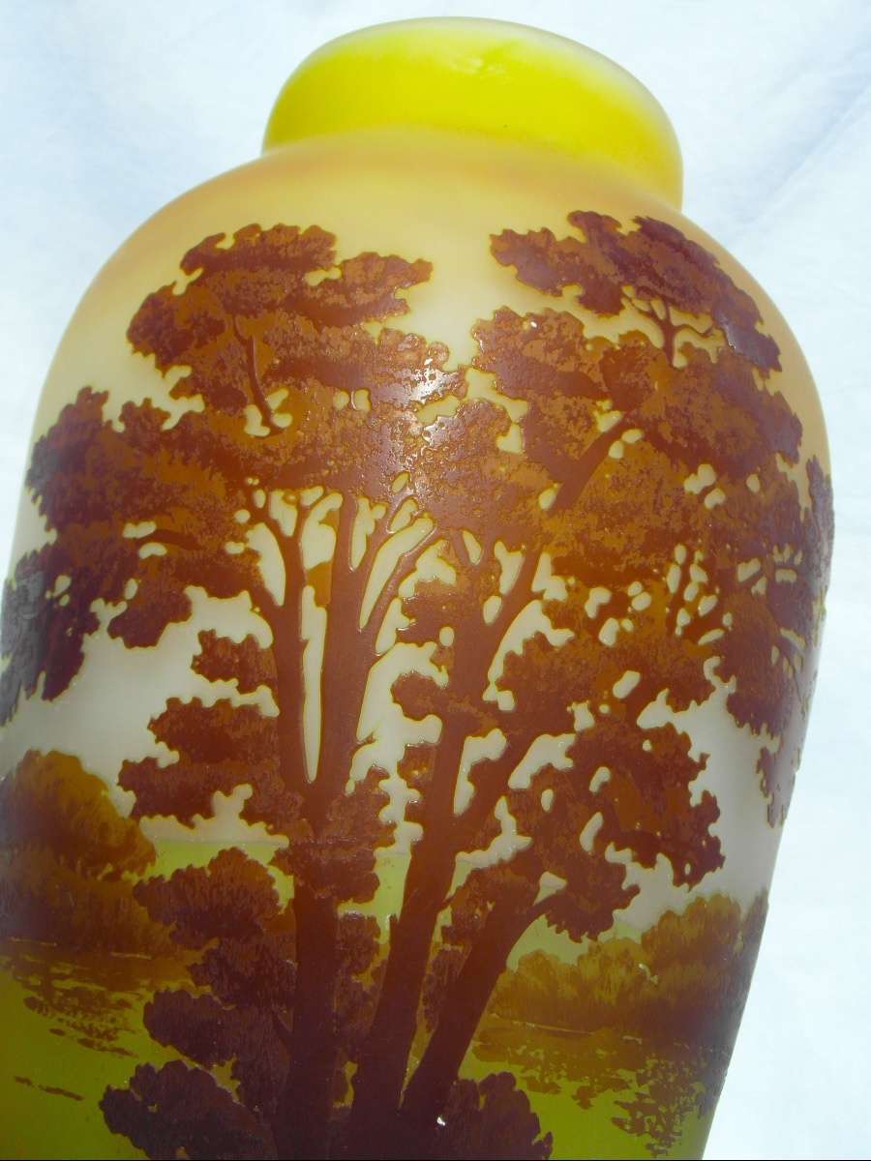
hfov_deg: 35.1
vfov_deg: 45.8
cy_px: 580
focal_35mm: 41
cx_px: 436
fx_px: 1376
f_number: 5.8
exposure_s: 1/500
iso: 80
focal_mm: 6.8
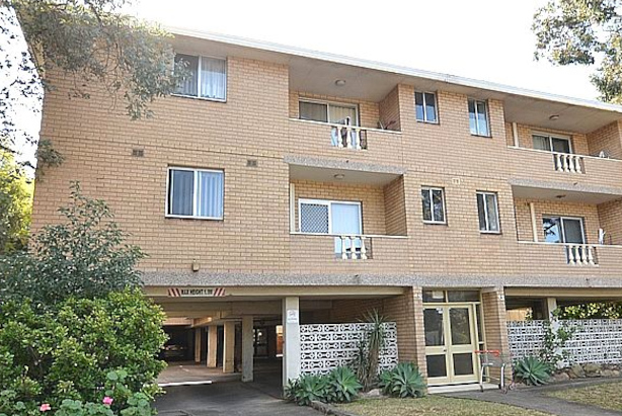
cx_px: 349
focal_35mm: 25
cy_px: 210
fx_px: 432
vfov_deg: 51.4
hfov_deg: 71.2
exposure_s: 1/60
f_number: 4
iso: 220
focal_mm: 10
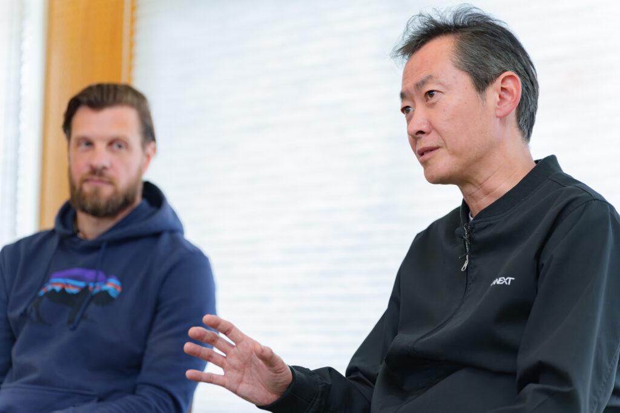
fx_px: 1826
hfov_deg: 19.3
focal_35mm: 106
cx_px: 310
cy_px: 206
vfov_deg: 12.9
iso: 1000
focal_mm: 106
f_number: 2.8
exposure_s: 1/320
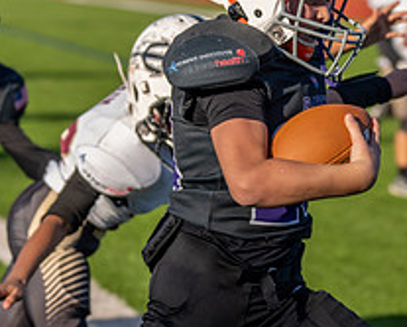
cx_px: 330
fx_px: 2423
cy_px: 182
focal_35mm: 201
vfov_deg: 7.7
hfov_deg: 9.6
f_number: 2.8
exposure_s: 1/1250
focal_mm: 70
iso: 100
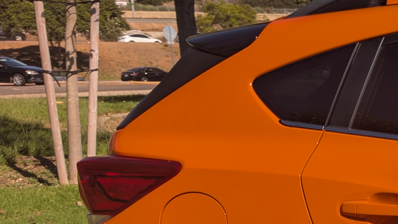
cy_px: 298
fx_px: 1150
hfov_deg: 15.5
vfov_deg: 10.8
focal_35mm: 109
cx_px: 806
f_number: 1.68
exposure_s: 1/1550
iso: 23
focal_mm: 6.9
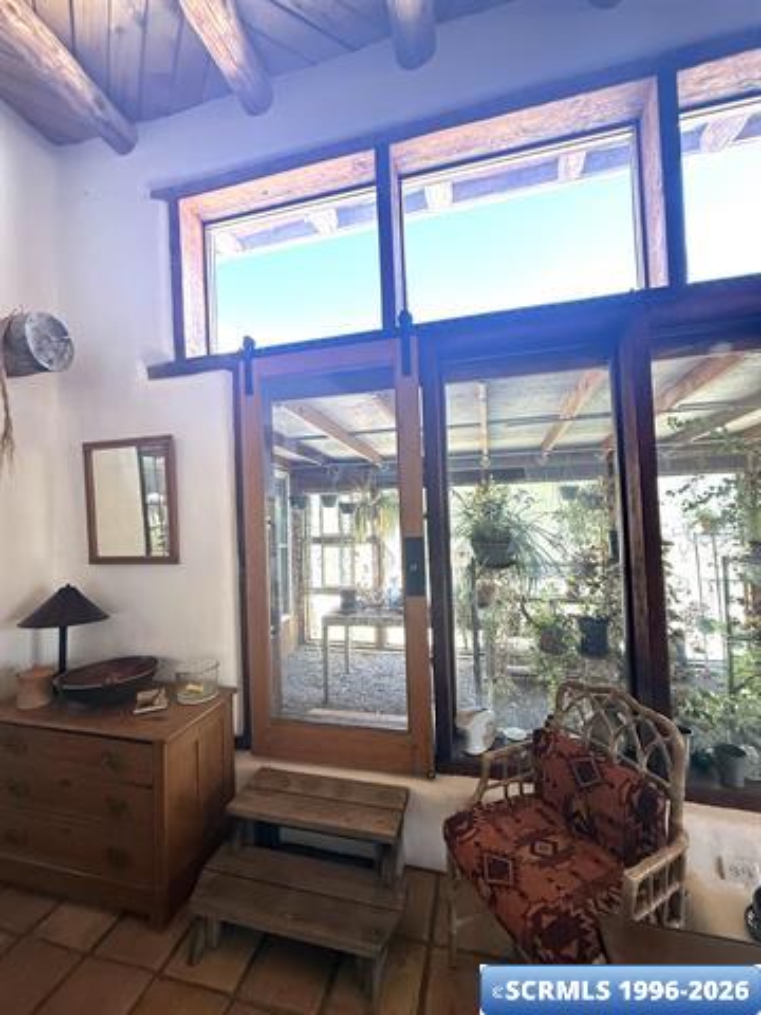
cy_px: 508
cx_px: 380
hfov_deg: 85.7
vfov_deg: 102.1
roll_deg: -0.2
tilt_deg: +1.7
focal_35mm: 14
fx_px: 410
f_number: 2.2
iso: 100
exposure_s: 1/99
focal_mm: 2.22
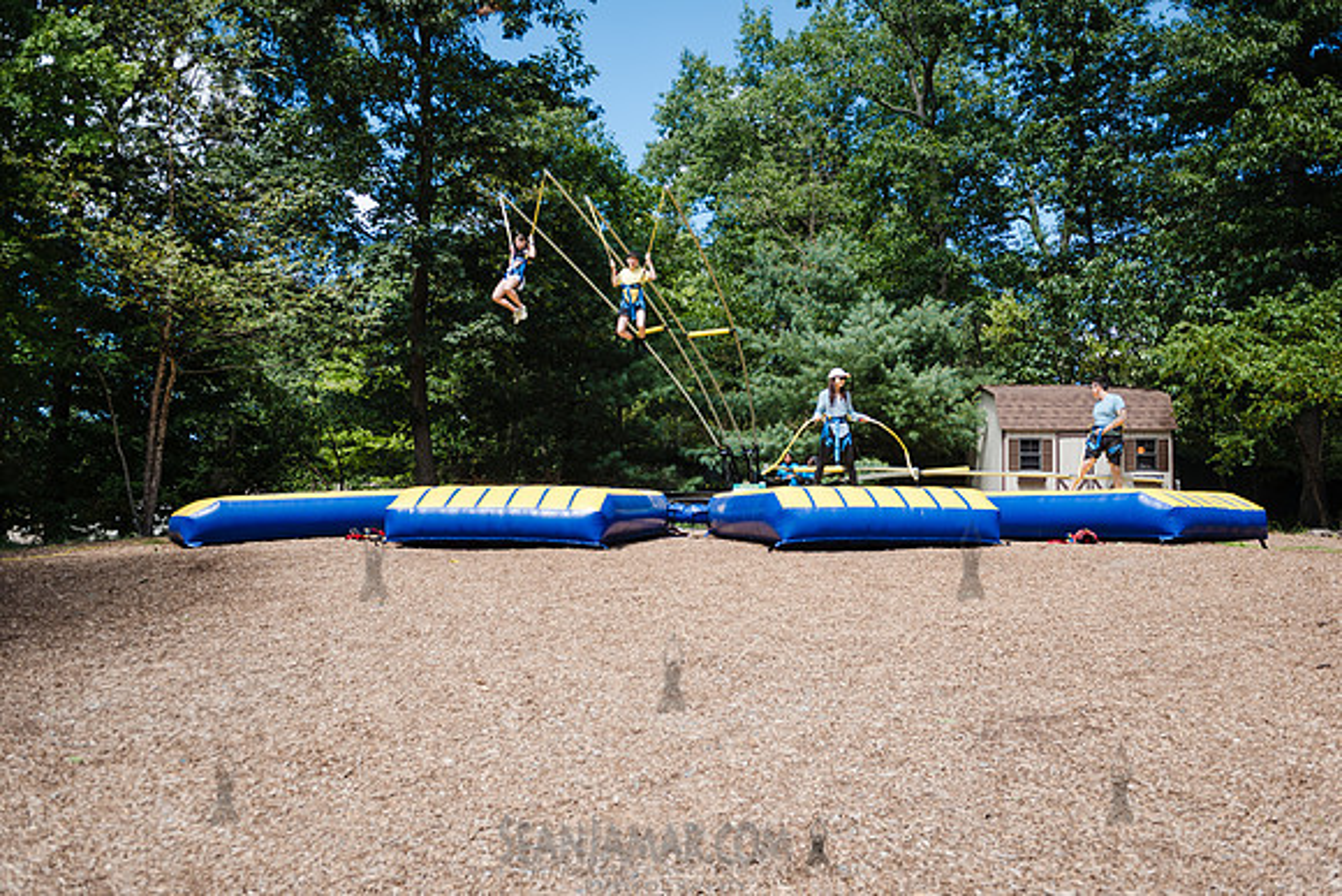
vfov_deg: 48.0
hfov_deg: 67.4
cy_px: 448
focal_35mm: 27
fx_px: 1007
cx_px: 671
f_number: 4.5
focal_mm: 27
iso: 200
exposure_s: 1/640
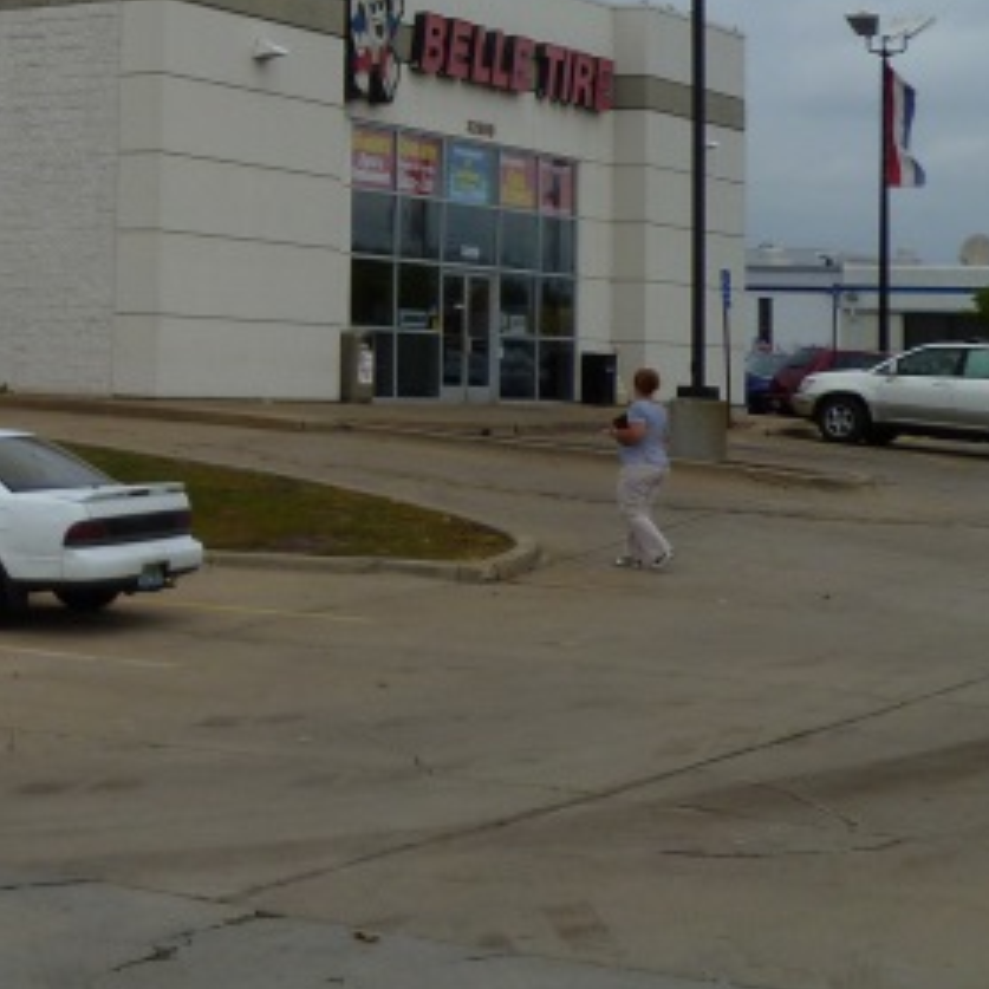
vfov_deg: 23.7
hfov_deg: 21.6
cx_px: -347
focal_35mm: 71
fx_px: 2295
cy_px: 103
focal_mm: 5
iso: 80
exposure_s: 1/1300
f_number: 3.3
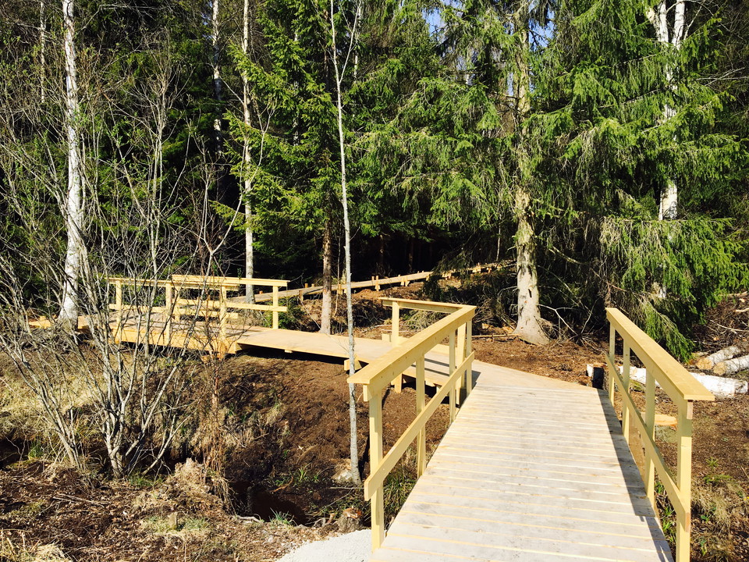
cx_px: 374
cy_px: 281
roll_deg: -0.6
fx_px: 627
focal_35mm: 29
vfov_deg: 48.2
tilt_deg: -3.4
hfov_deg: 61.7
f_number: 2.2
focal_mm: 4.15
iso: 25
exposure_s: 1/1479
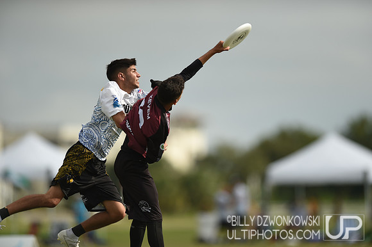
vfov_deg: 3.4
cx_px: 186
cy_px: 124
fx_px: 4131
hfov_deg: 5.2
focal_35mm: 400
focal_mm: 400
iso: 160
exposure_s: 1/4000
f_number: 2.8
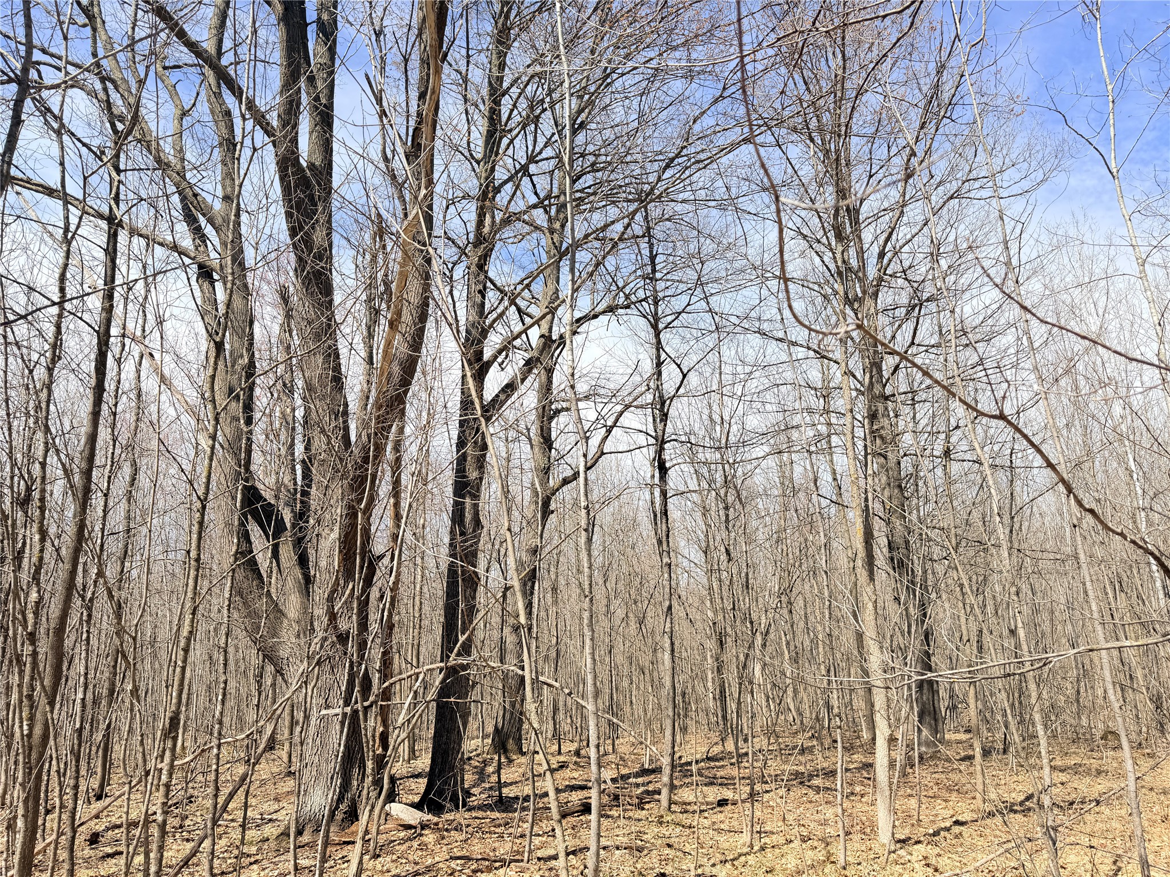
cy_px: 438
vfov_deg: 56.8
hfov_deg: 71.6
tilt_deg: +16.5
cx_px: 585
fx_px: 811
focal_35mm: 24
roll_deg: -0.4
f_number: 1.78
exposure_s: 1/2370
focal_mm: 6.76
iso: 100
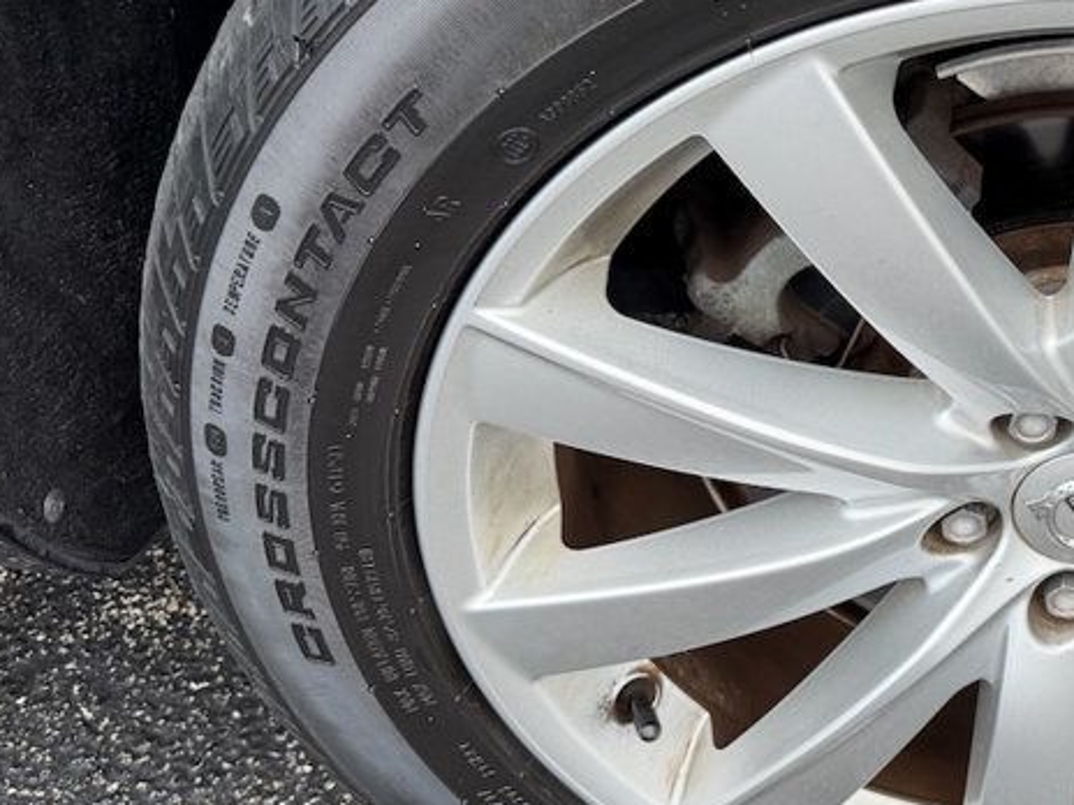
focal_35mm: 53
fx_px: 1644
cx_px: 1116
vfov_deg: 27.4
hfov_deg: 32.7
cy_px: 310
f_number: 1.78
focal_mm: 6.76
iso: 64
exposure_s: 1/182
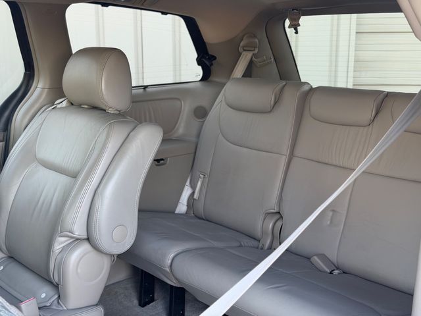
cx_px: 210
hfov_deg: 39.7
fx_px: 584
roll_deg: -0.1
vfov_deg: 30.3
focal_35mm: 48
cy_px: 158
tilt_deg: -10.3
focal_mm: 6.76
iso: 100
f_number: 1.78
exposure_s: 1/85
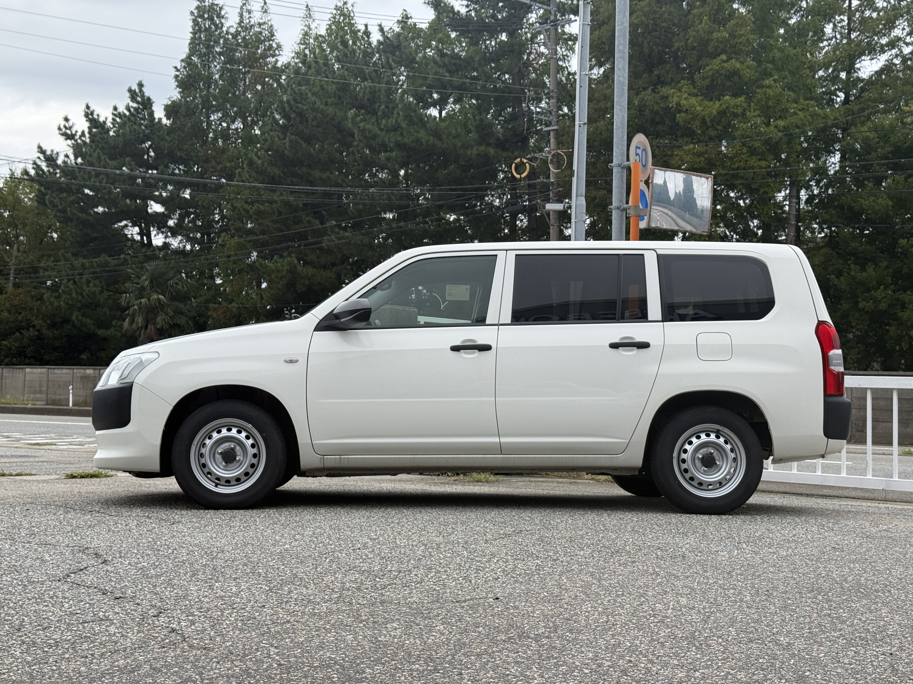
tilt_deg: +2.6
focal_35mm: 48
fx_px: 1266
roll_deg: -1.4
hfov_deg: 39.7
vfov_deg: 30.3
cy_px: 342
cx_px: 456
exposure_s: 1/1000
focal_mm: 6.76
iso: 64
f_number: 1.78
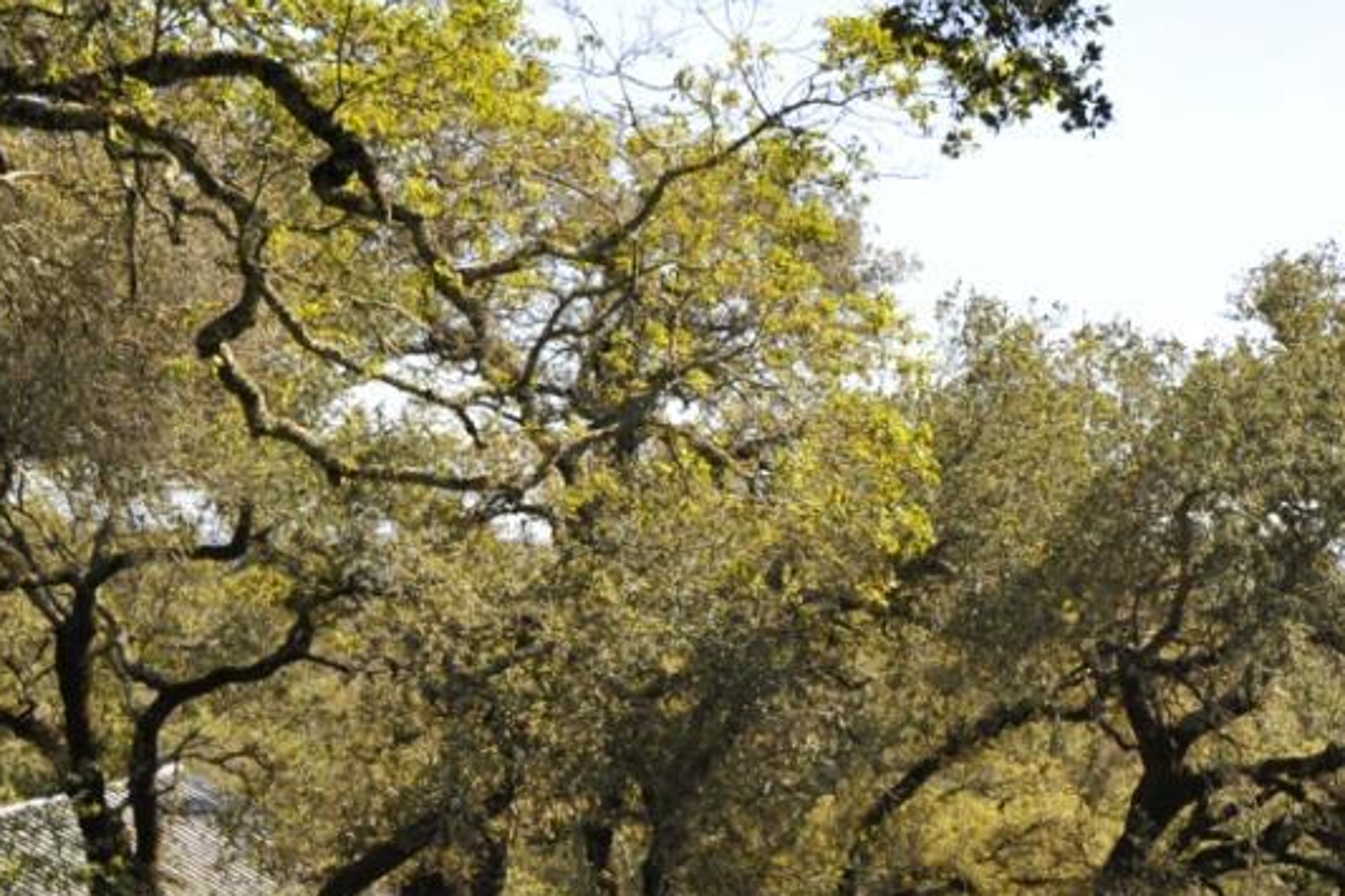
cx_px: 1623
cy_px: 793
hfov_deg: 21.0
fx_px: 3361
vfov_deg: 15.0
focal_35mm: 90
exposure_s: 1/4000
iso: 3200
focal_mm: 32
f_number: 6.7
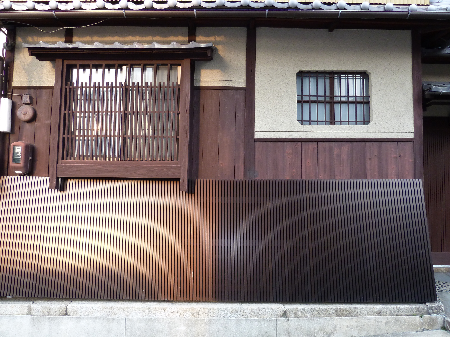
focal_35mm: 25
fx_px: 325
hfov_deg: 69.4
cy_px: 168
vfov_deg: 54.9
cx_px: 225
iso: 160
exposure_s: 1/30
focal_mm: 4.1
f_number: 3.3
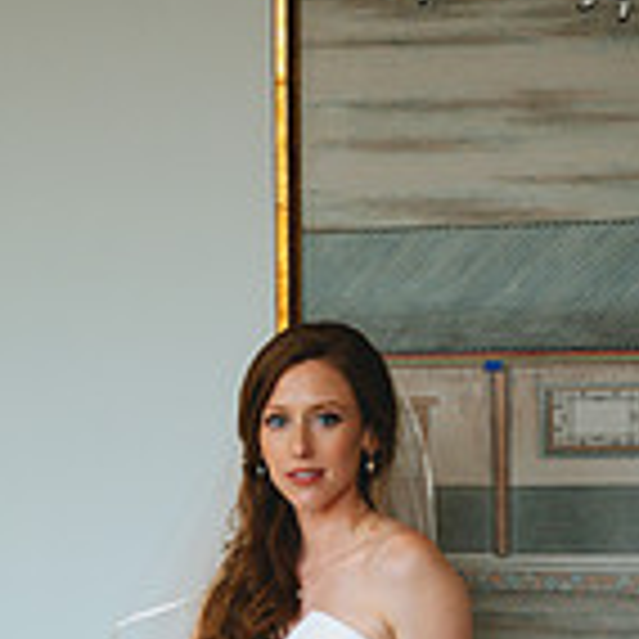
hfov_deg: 12.5
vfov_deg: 12.0
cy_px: 904
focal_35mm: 140
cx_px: 200
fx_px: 2924
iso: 500
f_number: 2.8
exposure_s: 1/100
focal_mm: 52
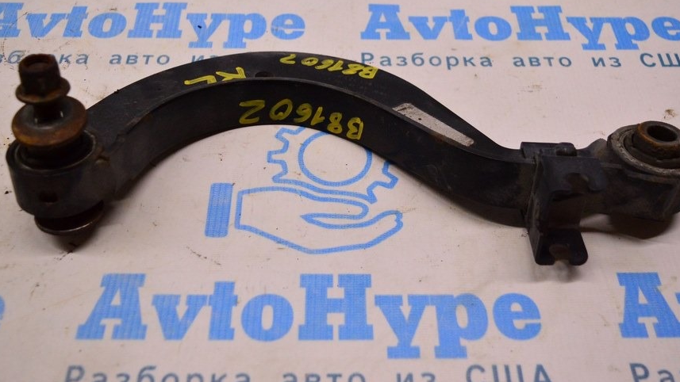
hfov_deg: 45.5
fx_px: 811
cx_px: 340
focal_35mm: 45
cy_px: 121
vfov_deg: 26.3
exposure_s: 1/400
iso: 1600
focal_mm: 24
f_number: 4
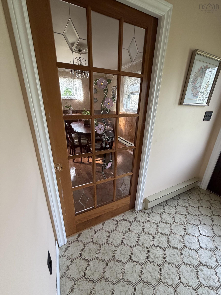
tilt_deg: -20.9
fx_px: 119
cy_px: 148
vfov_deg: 102.1
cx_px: 110
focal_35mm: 14
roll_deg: -2.0
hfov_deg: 85.7
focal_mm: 2.22
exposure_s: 1/103
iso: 320
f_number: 2.2
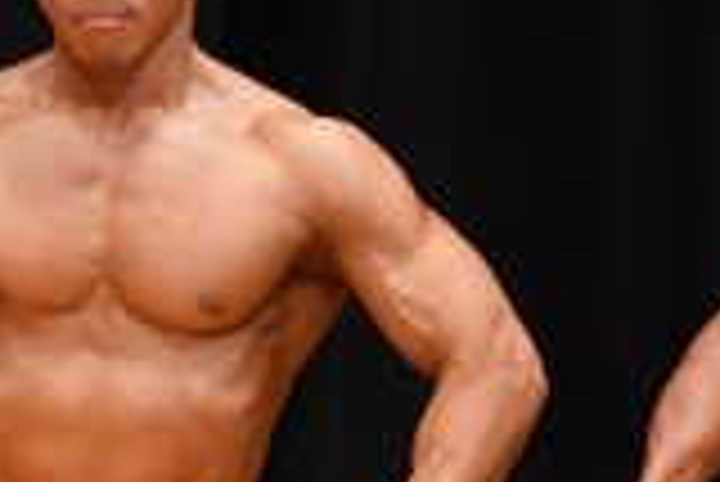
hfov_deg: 1.6
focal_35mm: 1307
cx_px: -290
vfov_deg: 1.1
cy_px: 694
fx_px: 26163
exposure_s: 1/400
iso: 4000
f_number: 5.6
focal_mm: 180
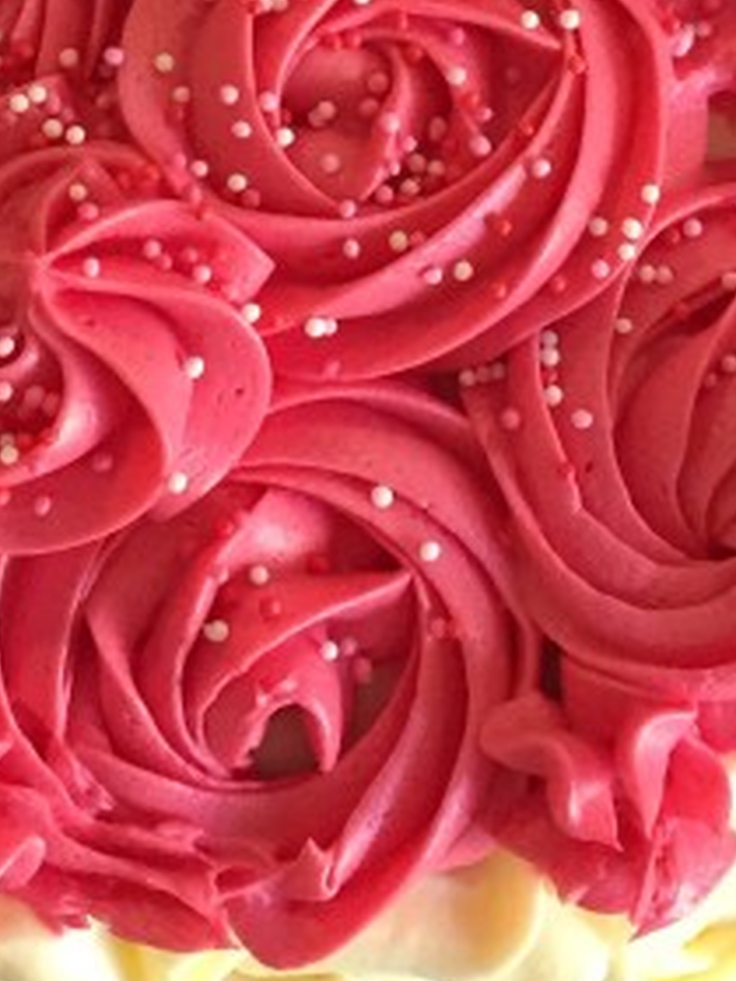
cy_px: -284
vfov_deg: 17.4
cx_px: 203
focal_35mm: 106
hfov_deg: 13.9
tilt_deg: -72.1
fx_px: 3005
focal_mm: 4.15
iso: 125
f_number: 2.2
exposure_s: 1/30
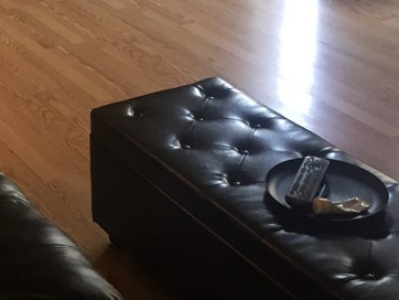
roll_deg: +2.0
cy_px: -72
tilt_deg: -16.1
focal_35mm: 82
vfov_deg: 17.1
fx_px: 946
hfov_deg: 23.0
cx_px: 9
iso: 100
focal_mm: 4.15
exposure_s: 1/30
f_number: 2.2
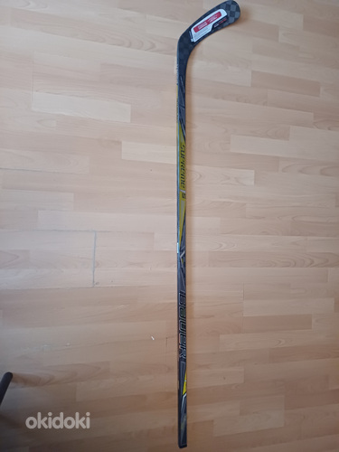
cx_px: 170
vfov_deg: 69.4
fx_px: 326
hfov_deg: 54.9
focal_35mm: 25
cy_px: 226
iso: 800
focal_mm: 4.65
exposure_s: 1/20
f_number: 1.8
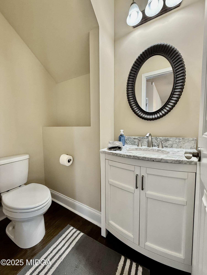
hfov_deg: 85.7
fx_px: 112
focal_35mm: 14
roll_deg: +0.6
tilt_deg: -3.8
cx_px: 104
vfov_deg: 102.1
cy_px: 138
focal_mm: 2.22
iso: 200
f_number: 2.2
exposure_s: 1/60
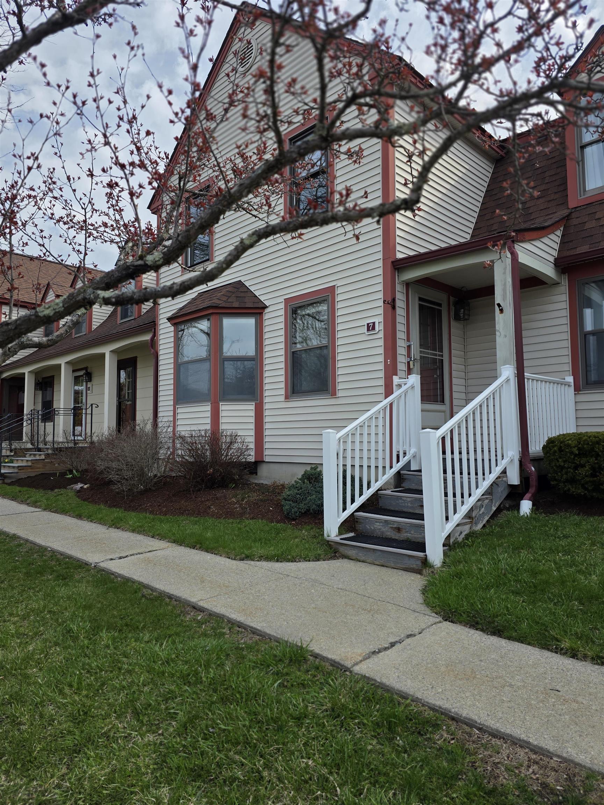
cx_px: 302
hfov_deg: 58.9
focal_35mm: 23
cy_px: 402
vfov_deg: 73.9
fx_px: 535
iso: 80
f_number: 1.7
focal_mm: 6.3
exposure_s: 1/3502
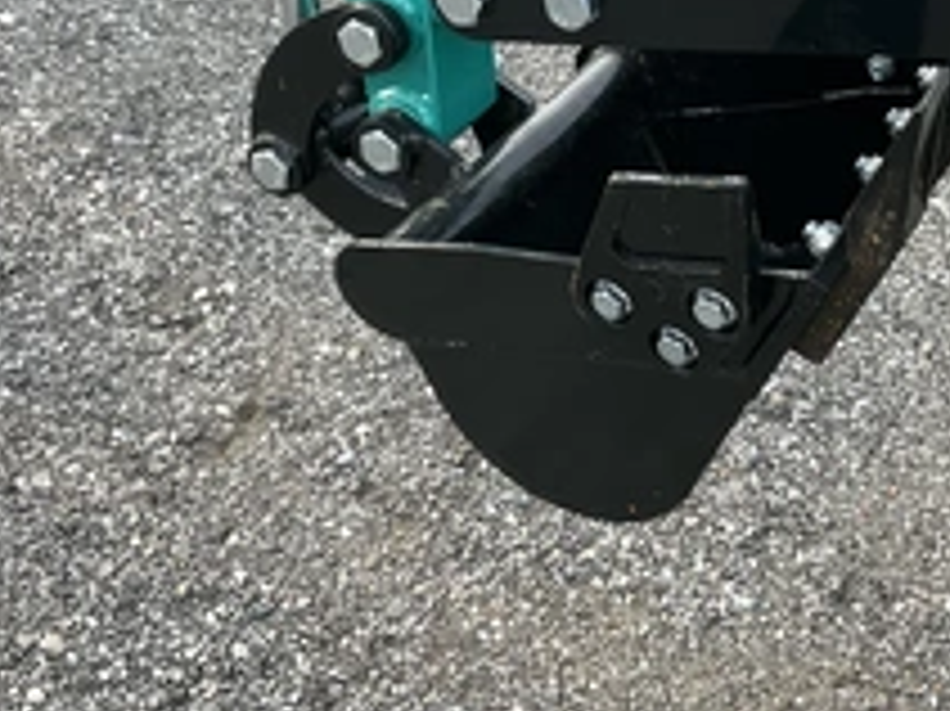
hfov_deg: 34.7
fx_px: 1509
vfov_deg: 25.8
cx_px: 626
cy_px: 81
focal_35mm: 55
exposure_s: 1/232
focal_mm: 3
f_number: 1.8
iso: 20
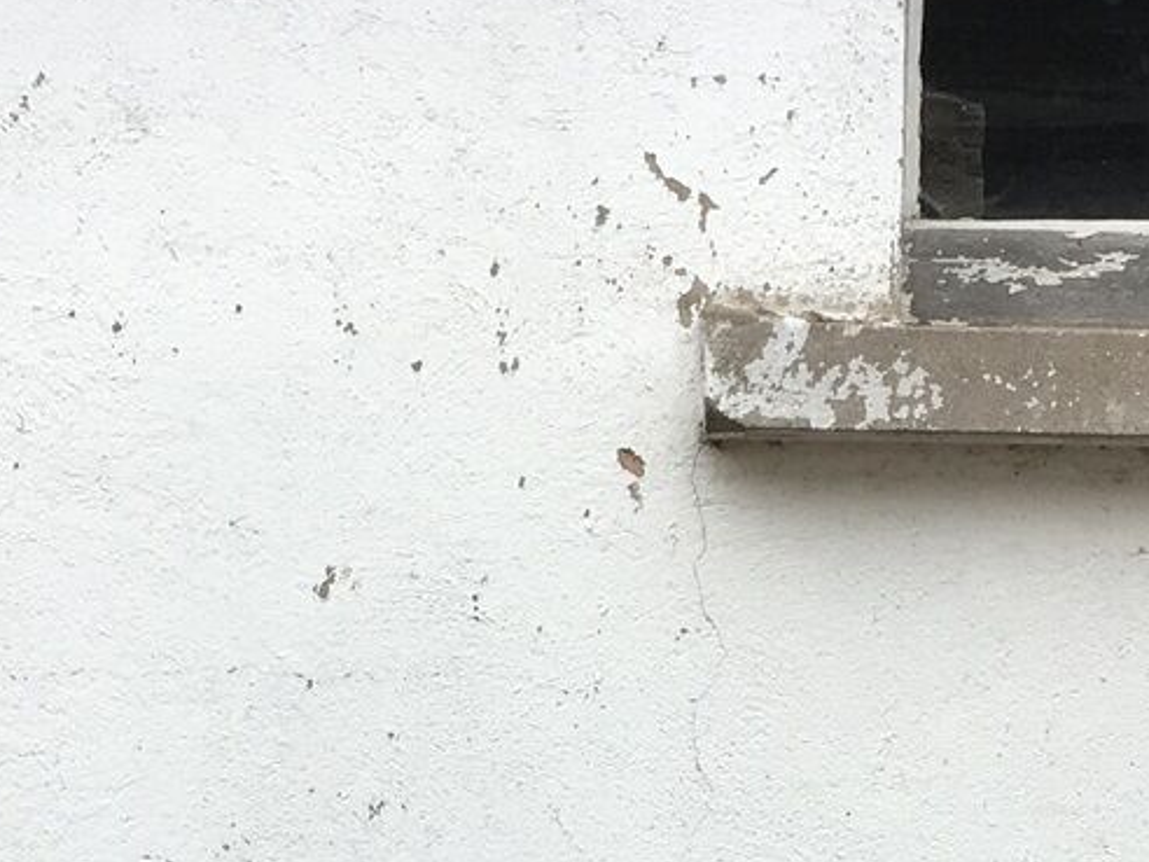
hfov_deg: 16.6
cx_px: 841
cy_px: 1607
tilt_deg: -7.4
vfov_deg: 11.5
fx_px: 3917
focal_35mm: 118
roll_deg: -0.3
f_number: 2.2
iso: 25
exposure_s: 1/407
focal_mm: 4.15
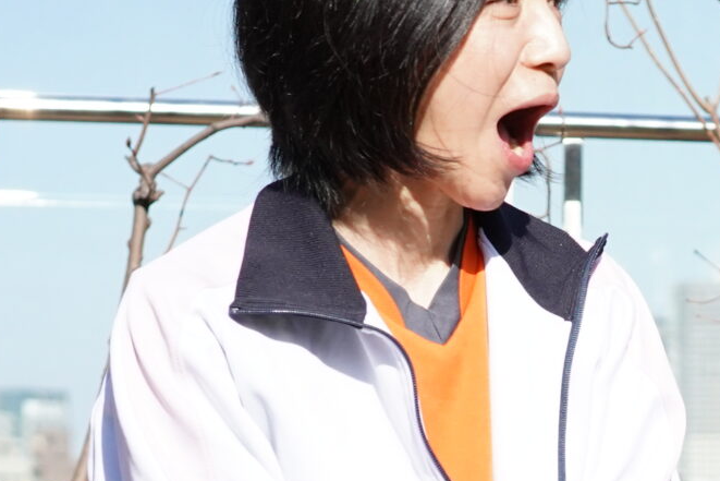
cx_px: 928
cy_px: 275
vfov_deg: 6.5
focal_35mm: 213
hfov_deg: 9.5
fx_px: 4261
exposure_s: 1/8000
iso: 1600
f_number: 4.5
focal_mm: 55
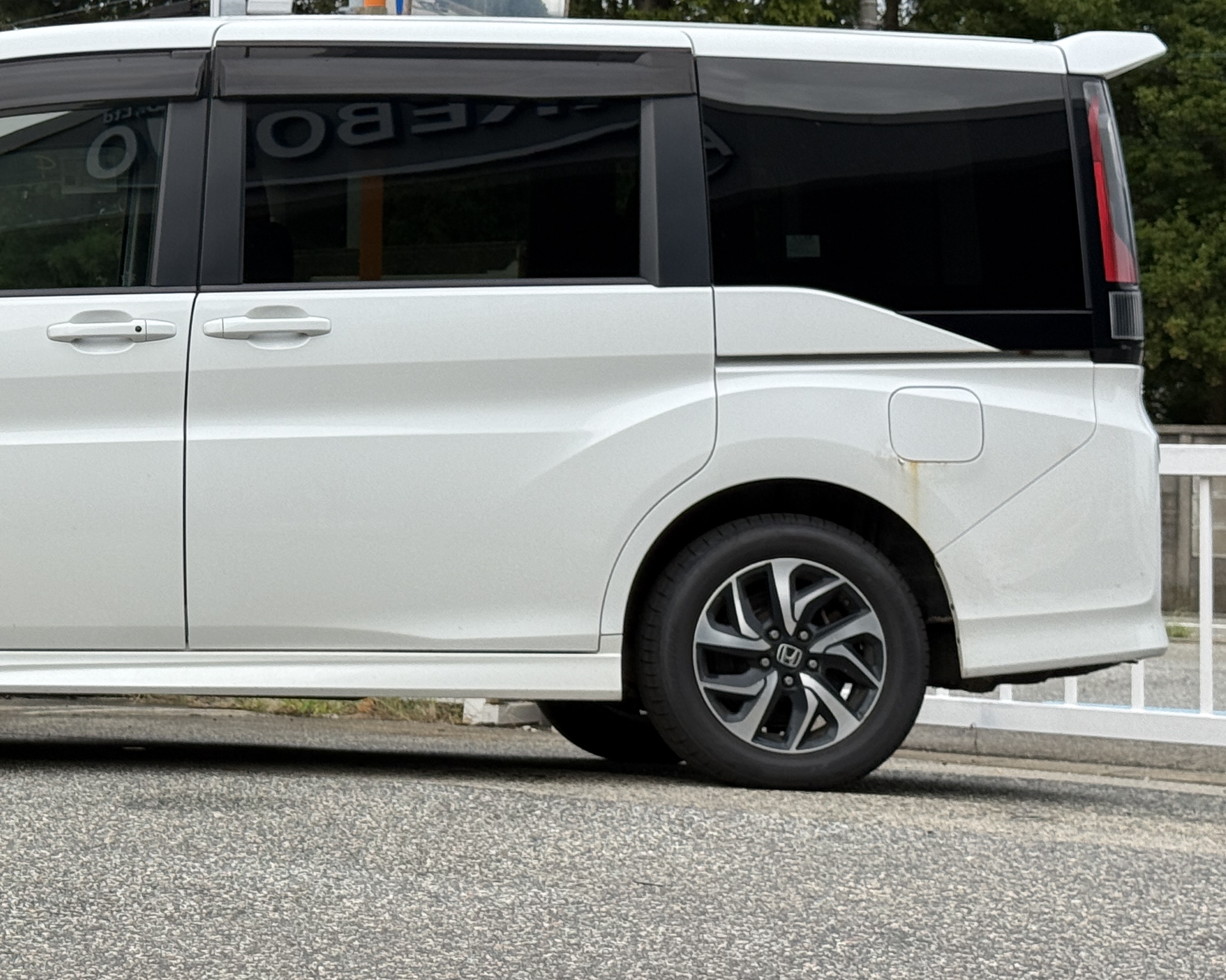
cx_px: 156
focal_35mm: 89
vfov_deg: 17.2
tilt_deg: +2.8
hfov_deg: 21.1
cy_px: 356
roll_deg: -1.2
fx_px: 3229
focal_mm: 6.76
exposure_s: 1/3704
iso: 64
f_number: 1.78
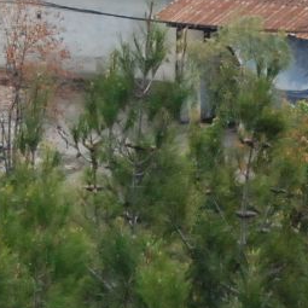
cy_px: -325
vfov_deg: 2.6
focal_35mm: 682
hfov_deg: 2.6
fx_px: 6862
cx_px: -321
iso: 1600
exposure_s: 1/800
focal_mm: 85
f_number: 7.1
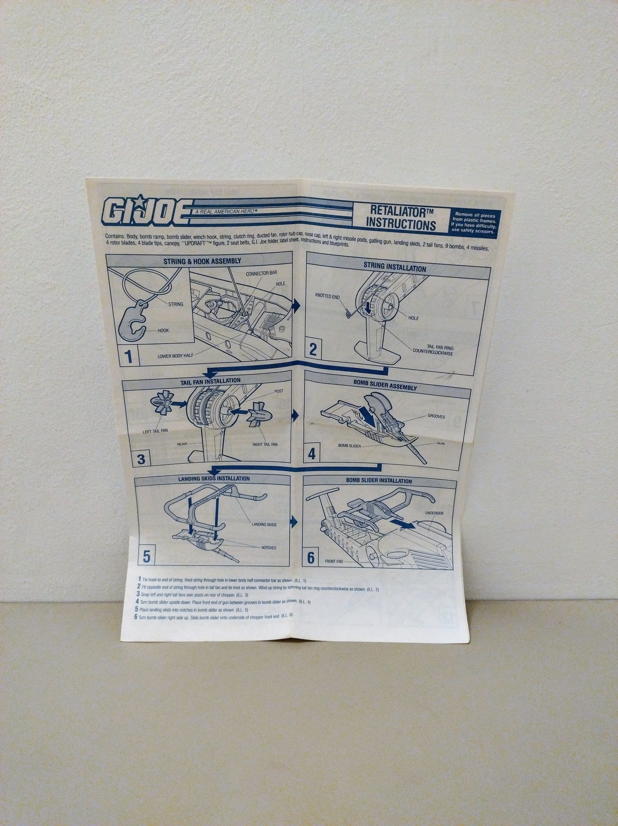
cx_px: 309
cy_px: 413
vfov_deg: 69.4
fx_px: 596
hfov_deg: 54.8
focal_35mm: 25
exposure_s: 1/33.3
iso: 2331
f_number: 1.7
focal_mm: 4.71
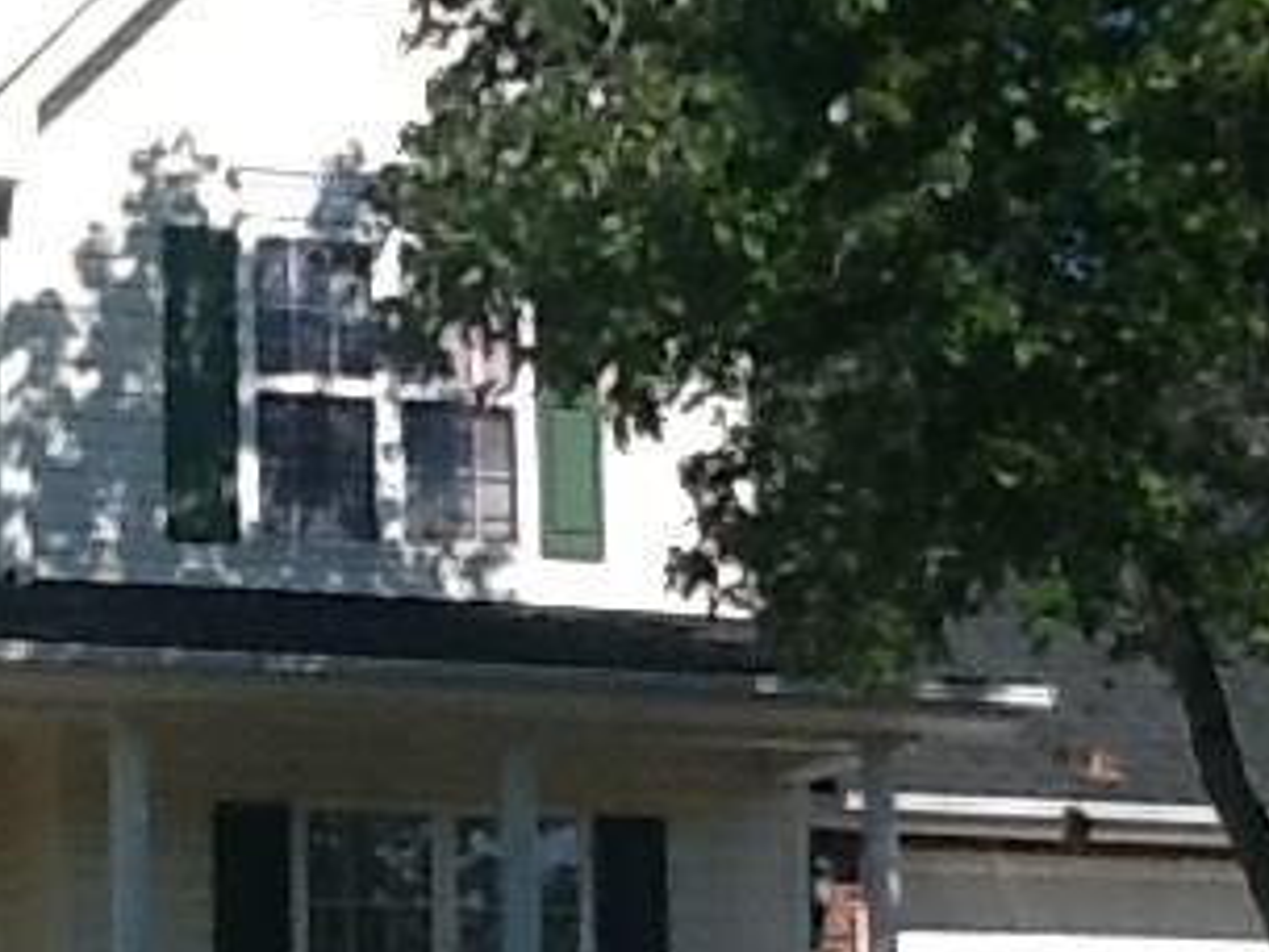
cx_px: 309
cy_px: 823
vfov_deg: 10.6
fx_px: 5096
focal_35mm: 139
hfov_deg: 14.1
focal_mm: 2.03
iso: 40
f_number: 2.4
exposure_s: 1/1215
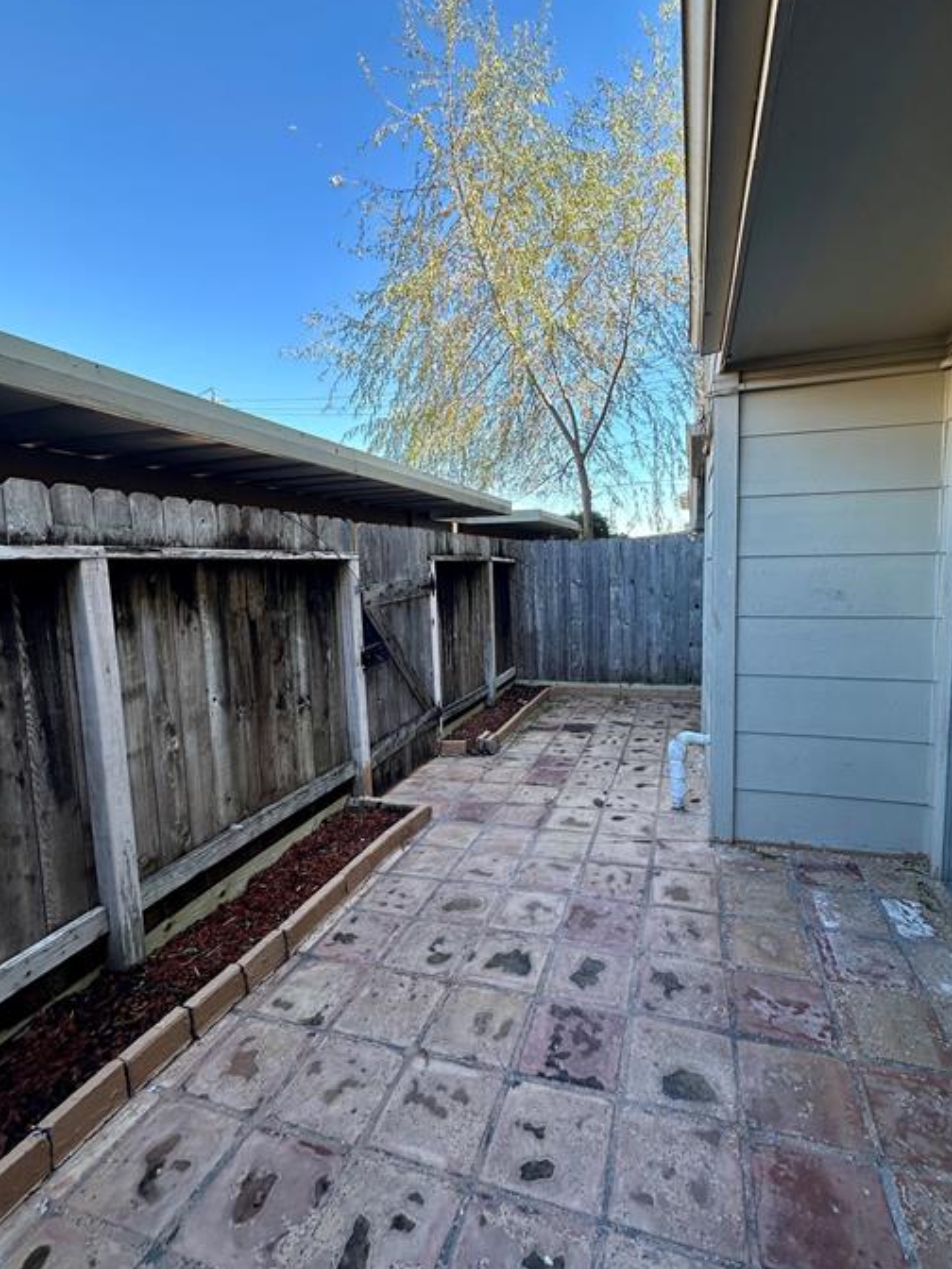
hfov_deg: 78.0
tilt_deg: -3.8
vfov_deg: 94.5
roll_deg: +1.1
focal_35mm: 16
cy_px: 610
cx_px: 508
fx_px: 587
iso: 40
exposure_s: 1/376
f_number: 2.2
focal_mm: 2.22
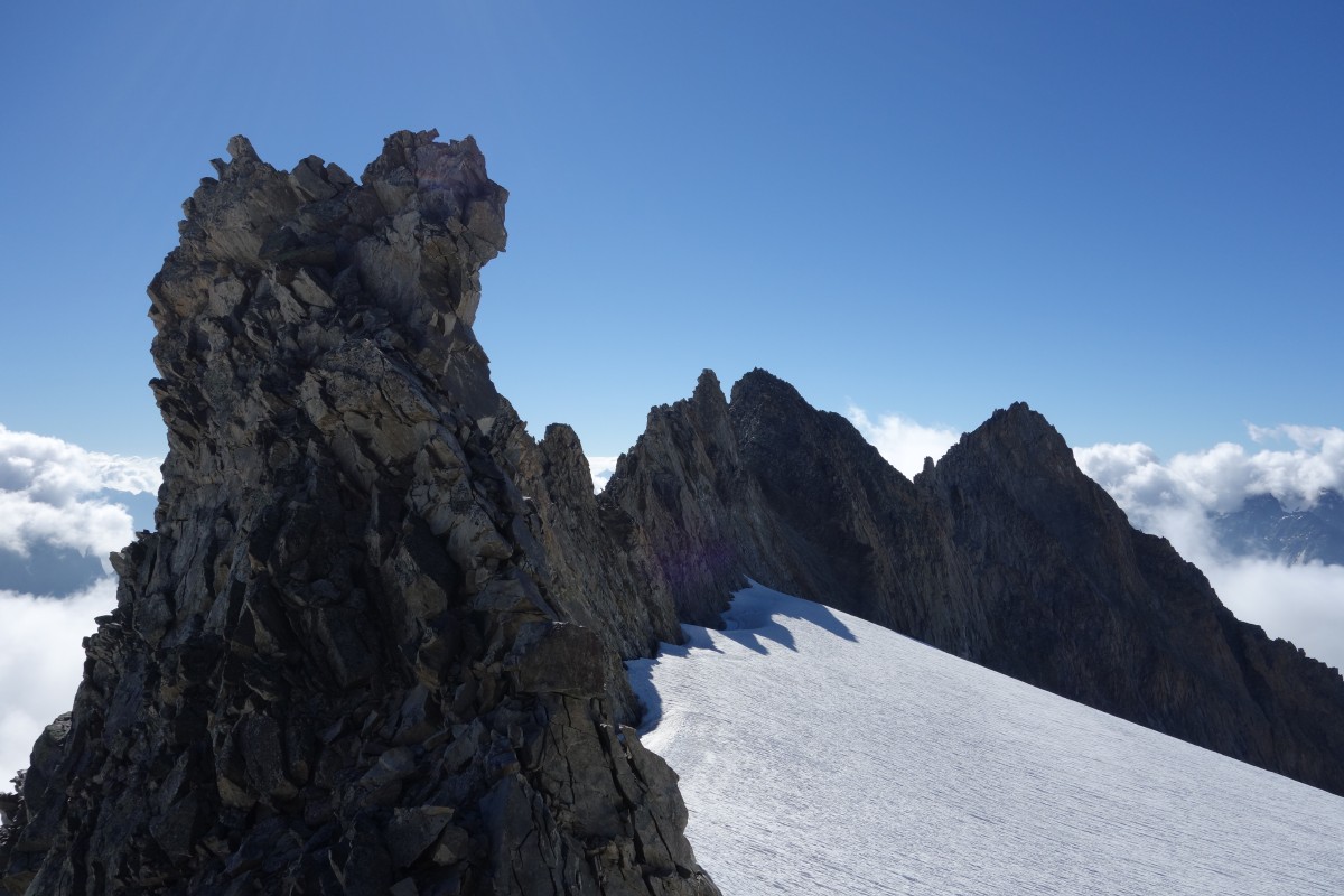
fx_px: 1045
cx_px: 672
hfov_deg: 65.5
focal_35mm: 28
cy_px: 448
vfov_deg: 46.4
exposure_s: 1/800
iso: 125
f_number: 6.3
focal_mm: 10.4
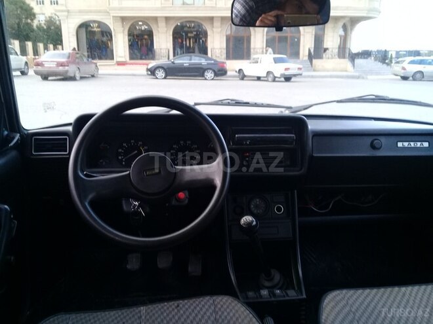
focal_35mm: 31
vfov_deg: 45.4
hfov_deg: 58.4
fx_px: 388
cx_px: 216
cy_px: 162
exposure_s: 1/33
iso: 50
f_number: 2.2
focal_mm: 3.3
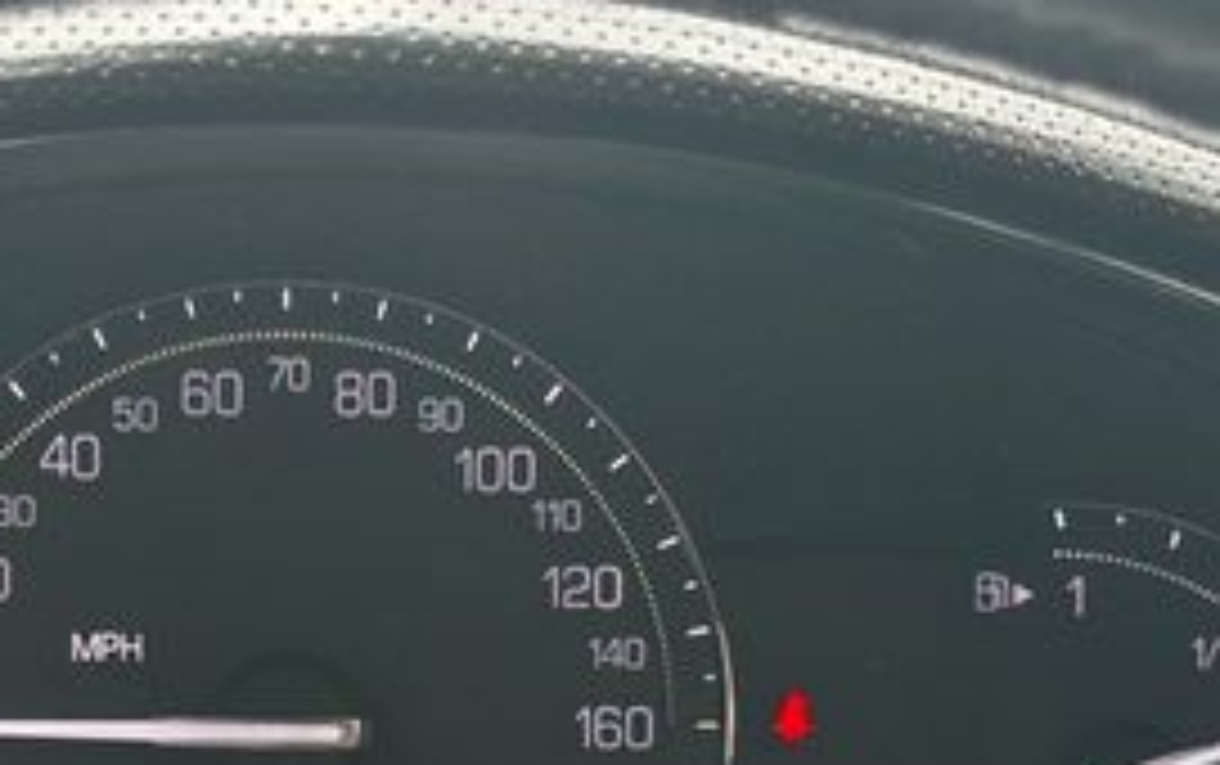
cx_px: 360
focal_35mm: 120
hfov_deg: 17.3
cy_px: 756
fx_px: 3994
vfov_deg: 10.9
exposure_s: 1/121
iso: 64
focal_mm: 6.76
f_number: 1.78
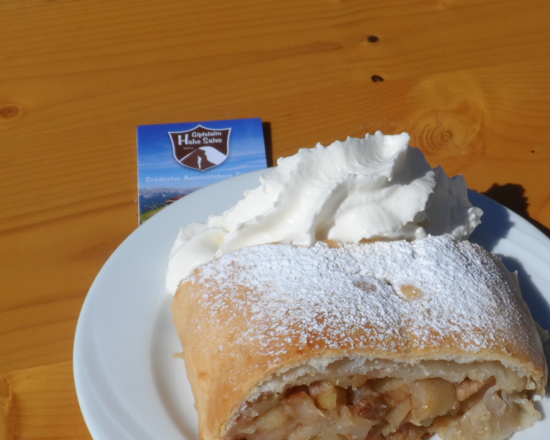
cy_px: 276
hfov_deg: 22.1
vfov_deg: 17.8
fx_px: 1400
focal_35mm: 86
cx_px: 364
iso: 80
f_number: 5.6
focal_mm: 8.7
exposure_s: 1/1000
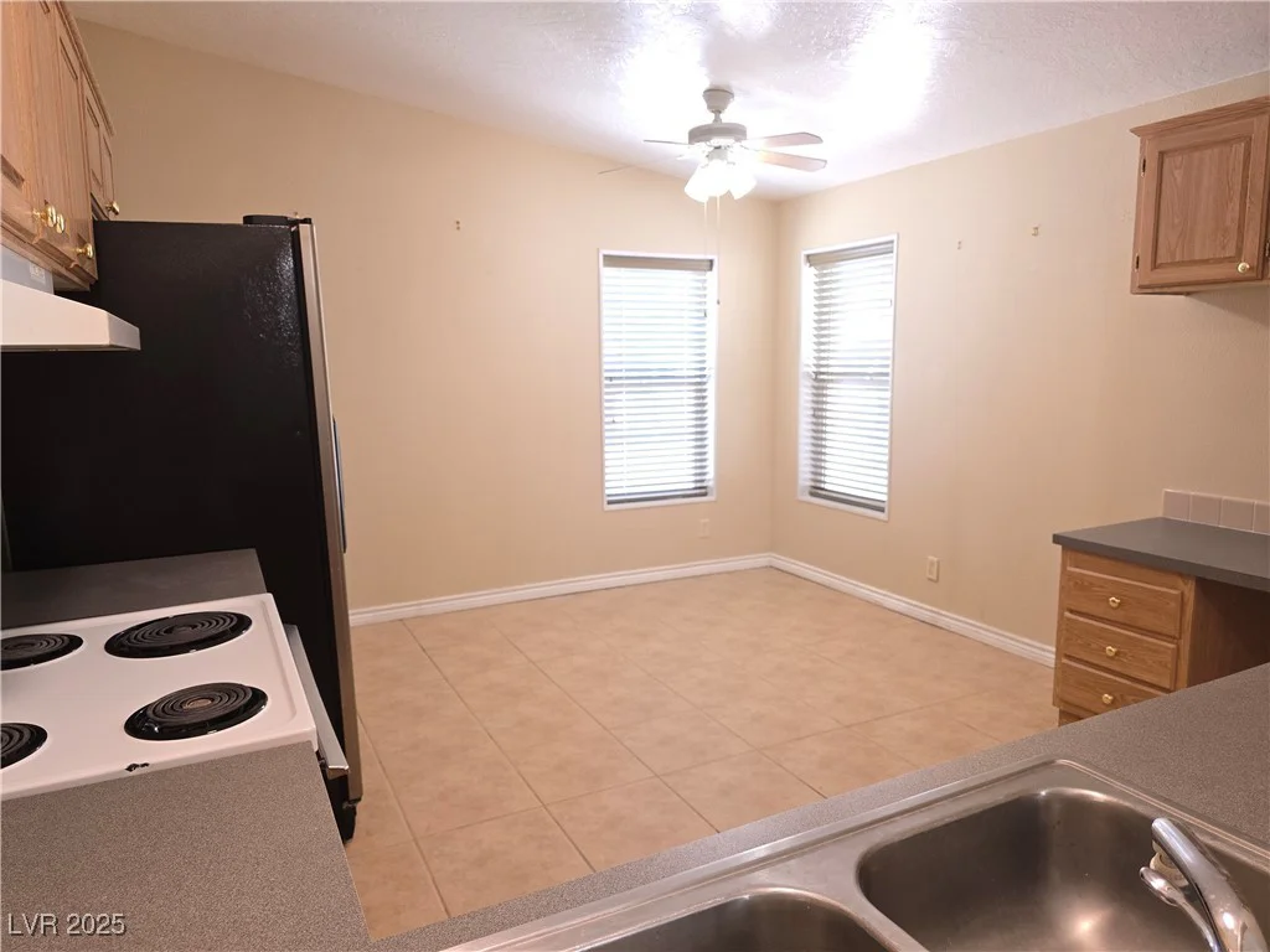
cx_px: 635
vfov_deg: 58.9
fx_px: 844
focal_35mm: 23
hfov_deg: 73.9
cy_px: 476
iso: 250
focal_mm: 6.3
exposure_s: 1/120
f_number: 1.7
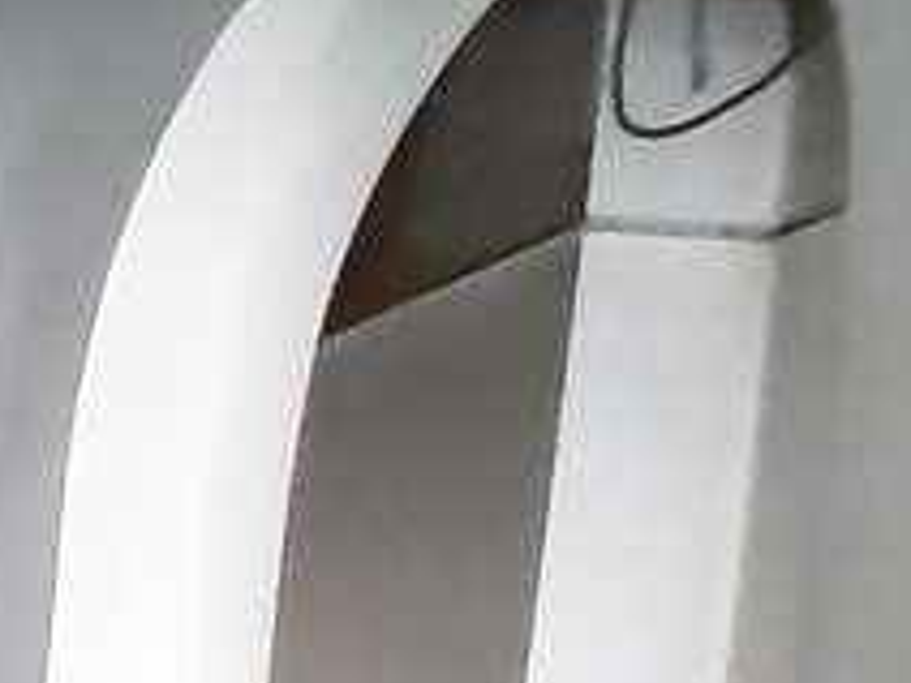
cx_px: -1964
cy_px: 1690
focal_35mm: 92
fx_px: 2421
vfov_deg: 12.3
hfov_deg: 10.9
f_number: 2.2
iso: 400
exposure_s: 1/25
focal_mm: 1.42
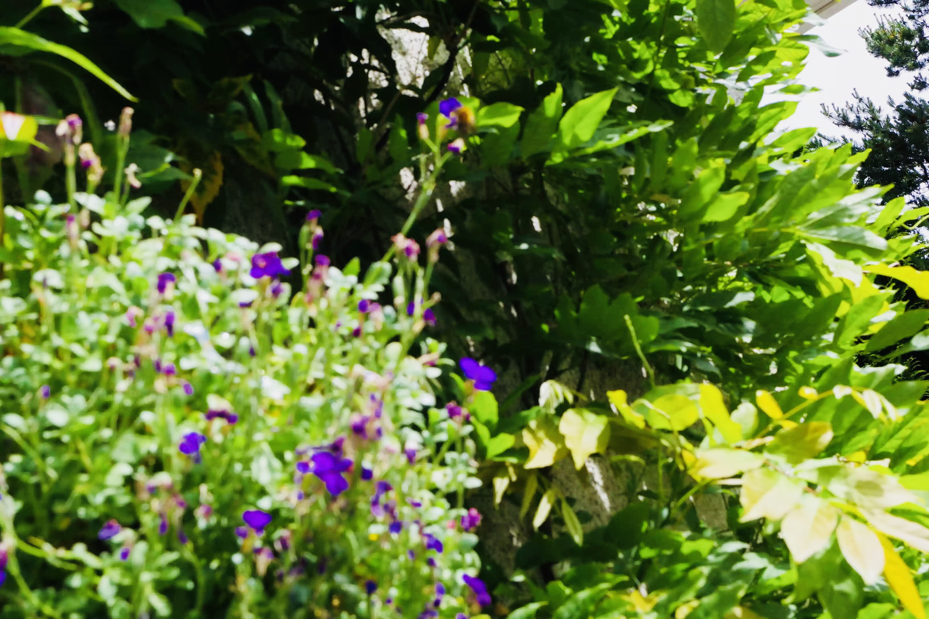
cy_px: 310
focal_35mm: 46
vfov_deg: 29.2
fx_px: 1187
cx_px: 464
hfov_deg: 42.7
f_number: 11
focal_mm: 30.63
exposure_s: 1/200
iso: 400
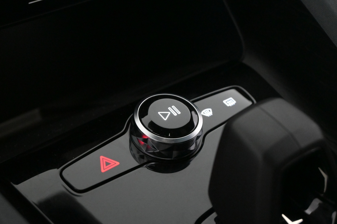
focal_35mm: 66
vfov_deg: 20.6
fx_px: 618
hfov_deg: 30.5
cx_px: 168
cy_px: 112
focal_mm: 44
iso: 7200
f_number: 6
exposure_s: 1/80
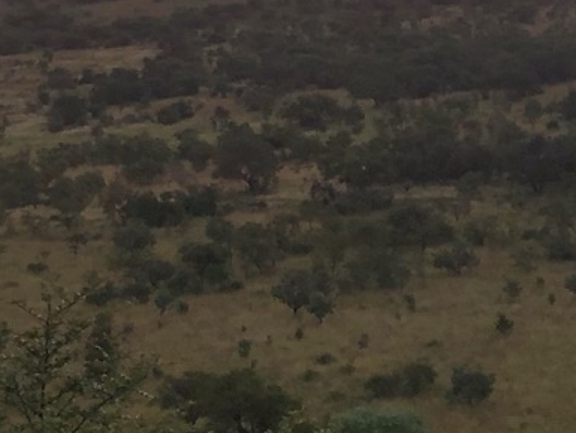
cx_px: 465
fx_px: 2180
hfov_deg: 15.0
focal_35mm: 131
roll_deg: +1.0
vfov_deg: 11.2
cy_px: -39
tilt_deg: -3.3
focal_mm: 4
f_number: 1.8
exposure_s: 1/75
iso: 125
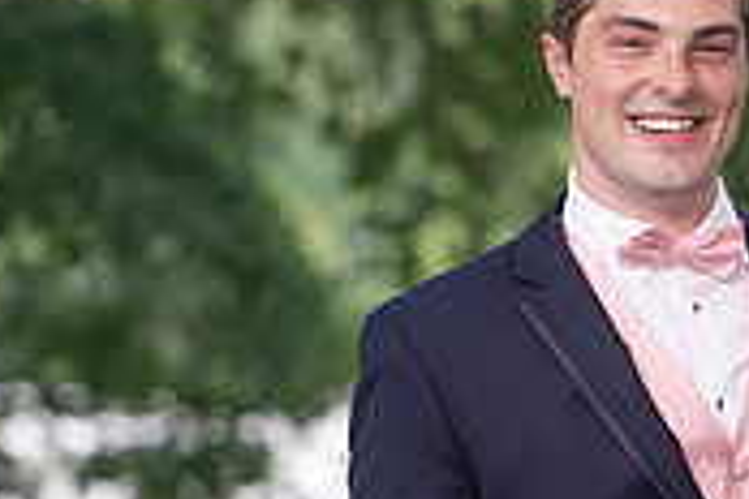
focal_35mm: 286
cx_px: 916
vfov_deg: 4.8
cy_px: 389
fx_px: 5950
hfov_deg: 7.1
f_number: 2.2
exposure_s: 1/1000
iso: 100
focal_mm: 85
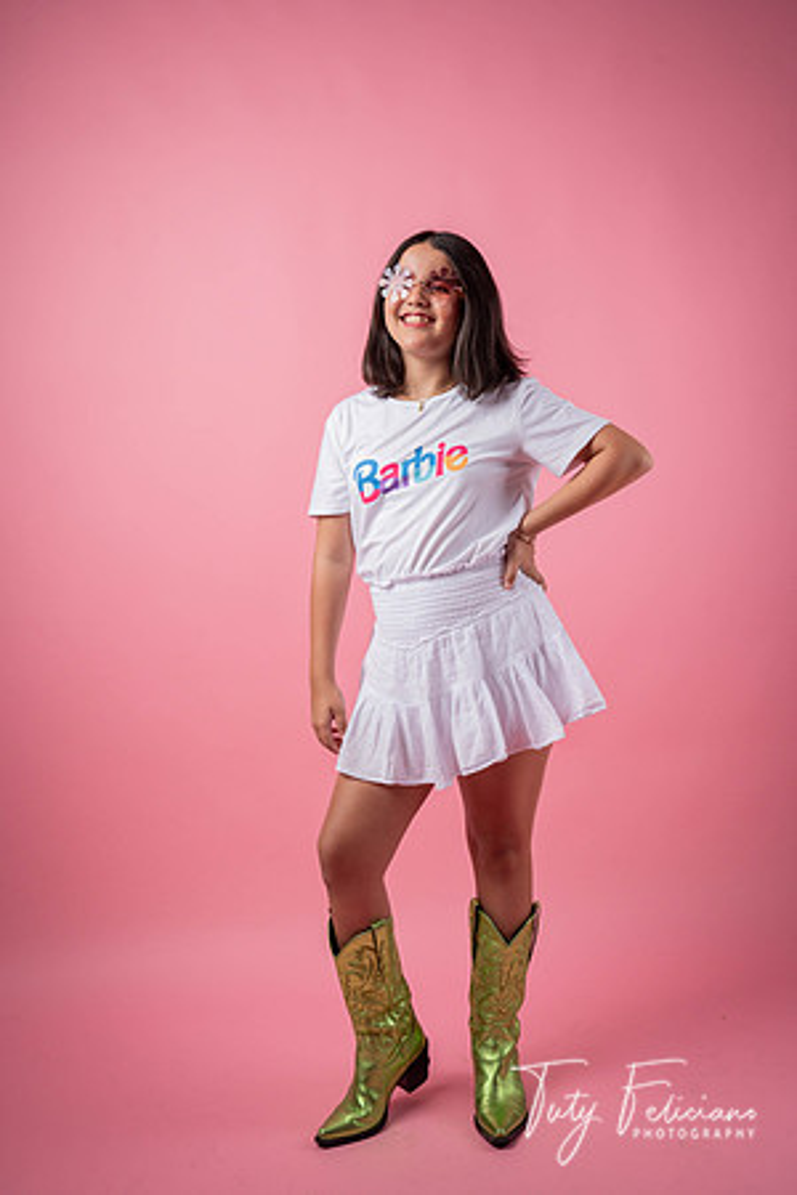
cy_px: 598
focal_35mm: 39
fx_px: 1295
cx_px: 398
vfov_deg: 49.6
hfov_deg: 34.2
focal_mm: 39
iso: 250
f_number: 8
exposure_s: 1/200
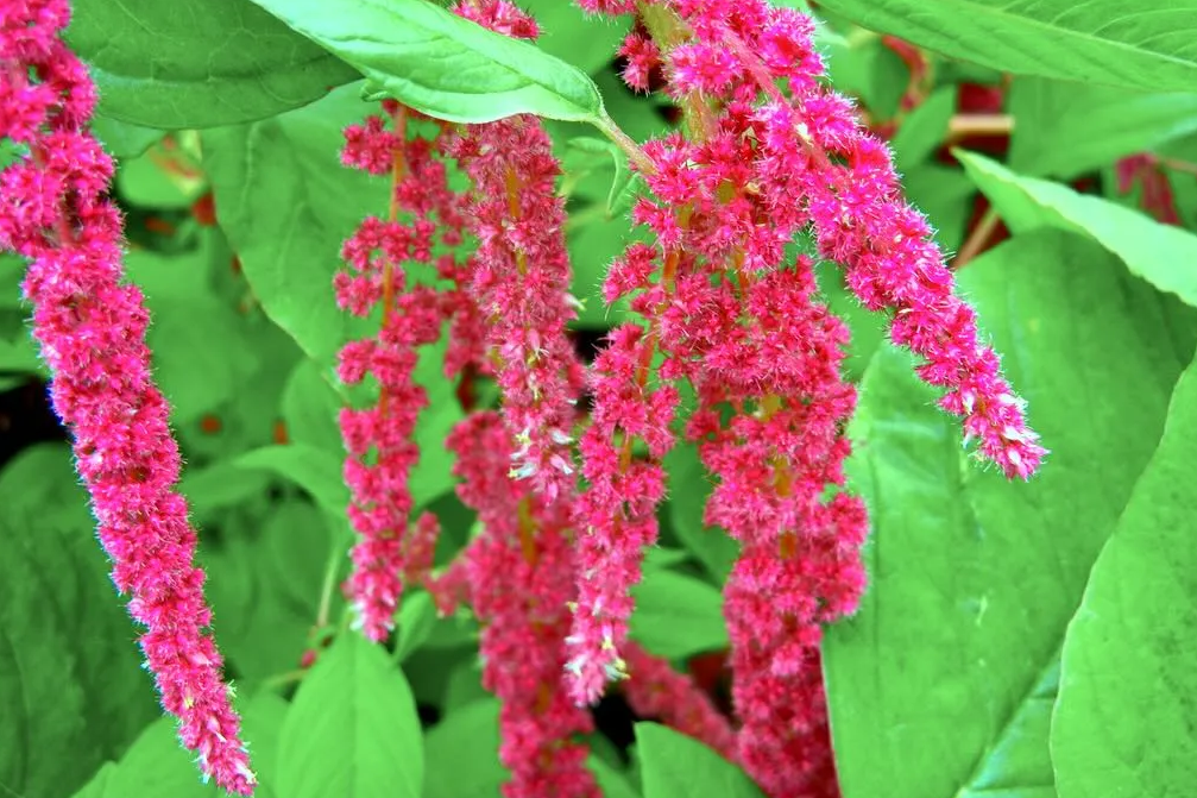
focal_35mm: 55
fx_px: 1828
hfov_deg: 36.3
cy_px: 369
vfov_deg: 24.6
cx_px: 606
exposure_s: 1/48
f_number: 3.9
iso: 160
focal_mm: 9.3
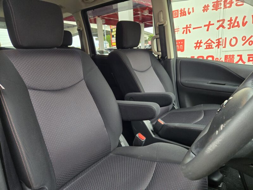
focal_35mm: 23
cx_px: 126
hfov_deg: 73.9
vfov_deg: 58.9
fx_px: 168
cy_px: 95
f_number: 1.8
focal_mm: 5.4
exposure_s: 1/100
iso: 400
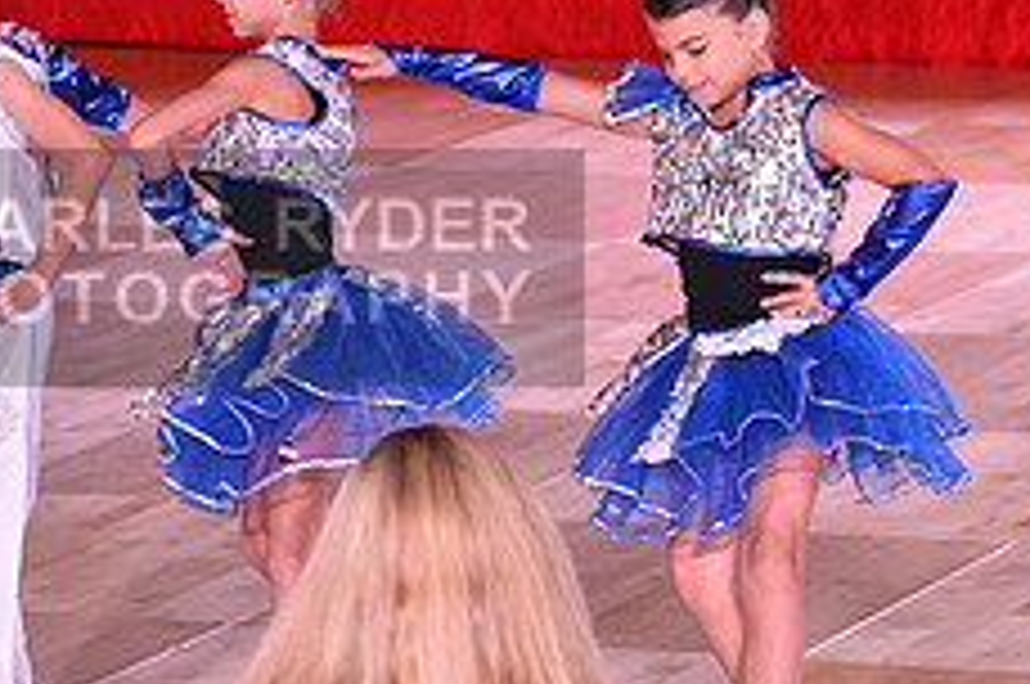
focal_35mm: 253
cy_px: 268
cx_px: 94
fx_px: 7228
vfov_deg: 5.4
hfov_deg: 8.1
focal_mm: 100
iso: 1600
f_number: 5
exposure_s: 1/250
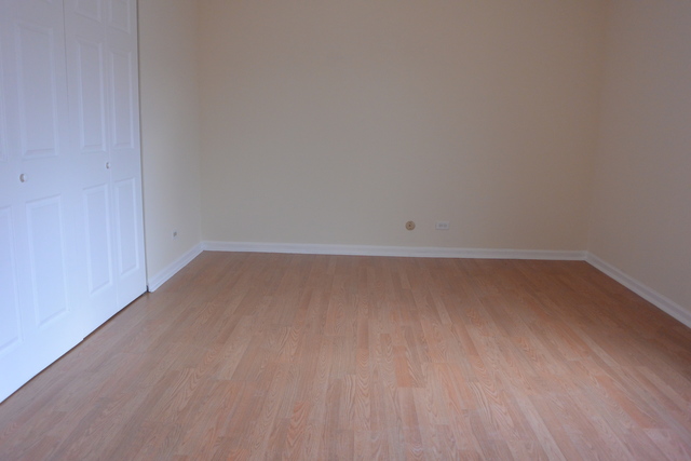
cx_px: 346
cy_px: 230
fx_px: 557
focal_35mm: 29
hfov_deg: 63.6
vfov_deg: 45.0
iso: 400
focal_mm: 11
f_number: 3.5
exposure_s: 1/80
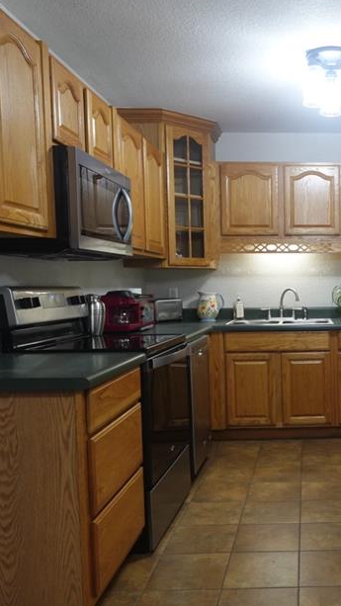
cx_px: 333
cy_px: 324
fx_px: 562
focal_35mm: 35
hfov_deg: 31.4
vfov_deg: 56.6
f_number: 2
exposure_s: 1/80
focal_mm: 7.6
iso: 400
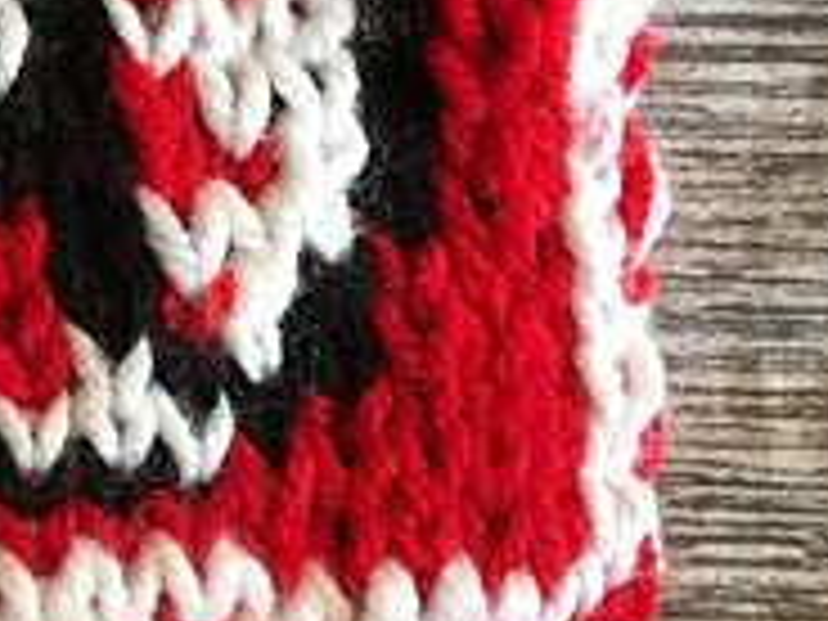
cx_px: -328
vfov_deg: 14.1
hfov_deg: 17.8
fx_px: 2416
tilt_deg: -70.4
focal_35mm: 101
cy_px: -180
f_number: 2.2
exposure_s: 1/24
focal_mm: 4.15
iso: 200
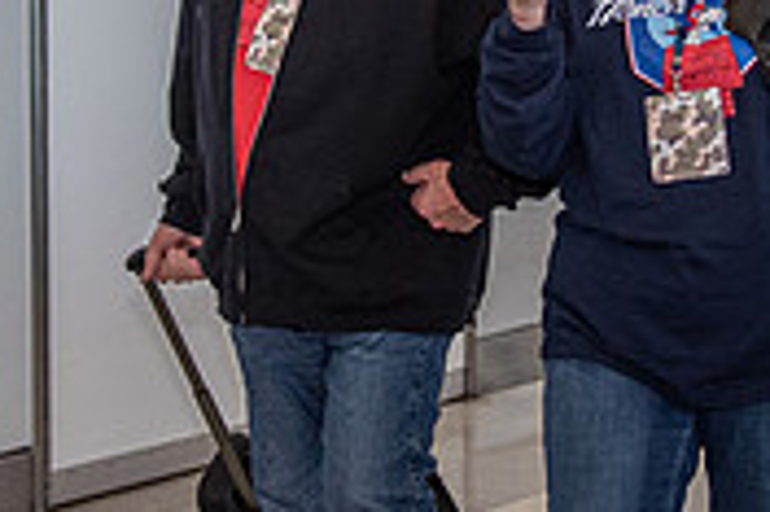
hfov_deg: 14.8
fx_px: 2970
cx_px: 417
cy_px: 79
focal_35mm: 139
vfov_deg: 9.8
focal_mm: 32
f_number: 4
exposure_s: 1/160
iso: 640
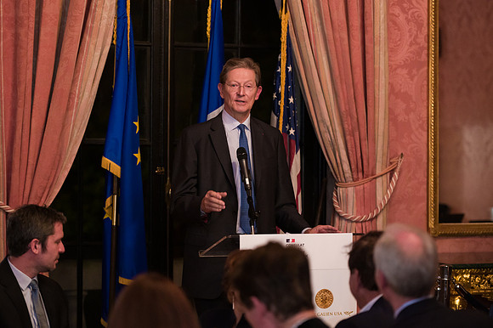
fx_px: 1560
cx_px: 247
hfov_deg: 18.0
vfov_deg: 12.0
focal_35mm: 114
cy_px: 164
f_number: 3.2
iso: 3200
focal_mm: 112
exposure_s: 1/200
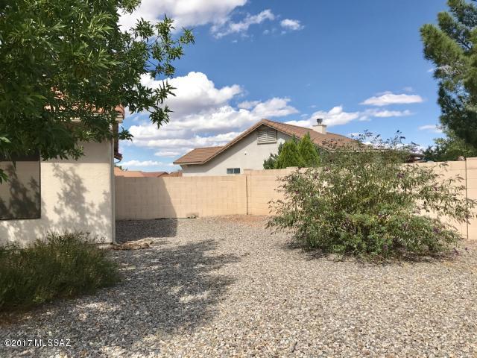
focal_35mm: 28
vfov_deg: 49.7
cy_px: 179
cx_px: 238
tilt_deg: -1.6
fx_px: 386
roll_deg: +1.3
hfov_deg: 63.4
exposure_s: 1/3096
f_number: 1.8
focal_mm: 3.99
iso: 20
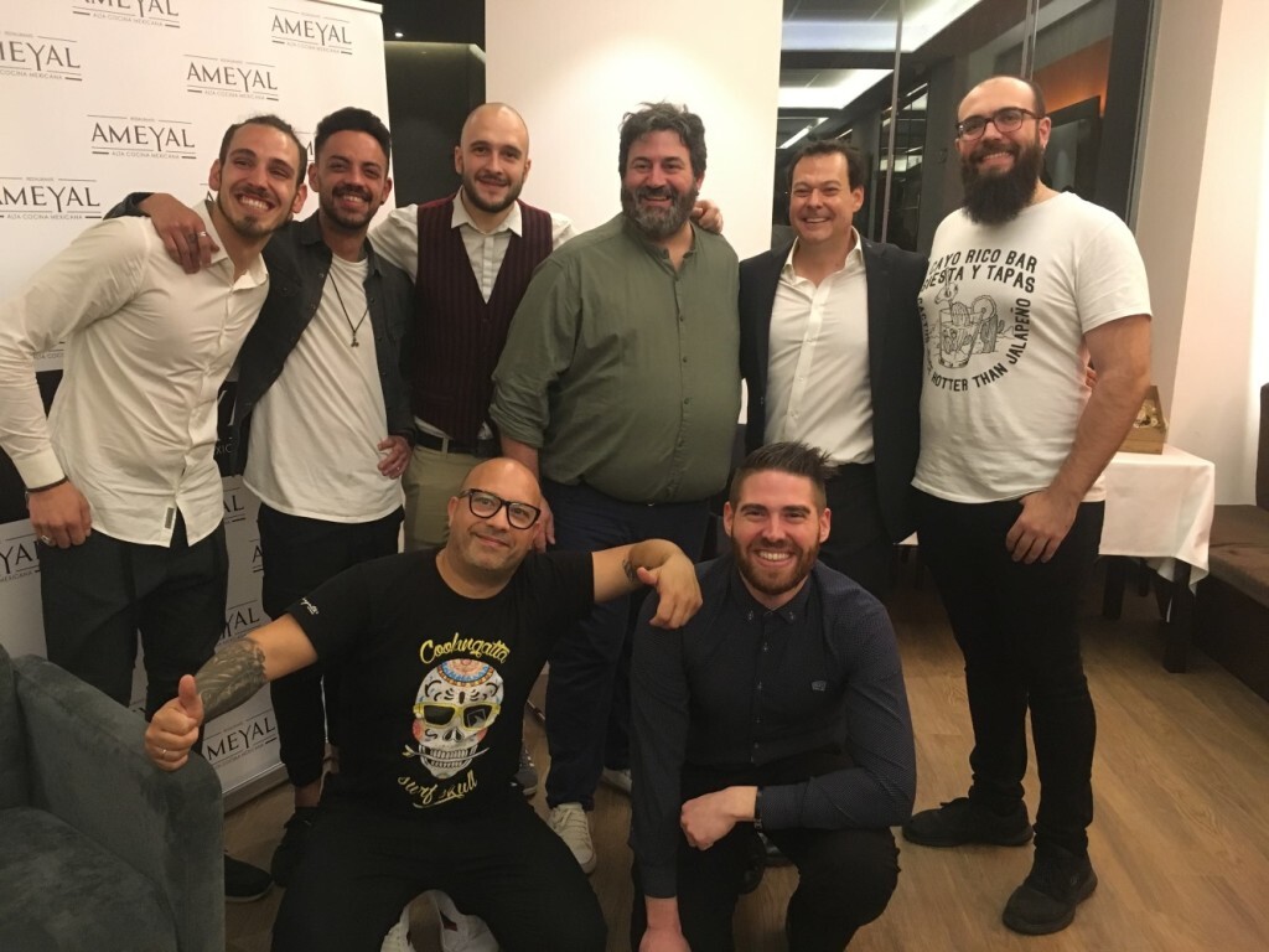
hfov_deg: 61.7
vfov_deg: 48.2
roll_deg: -0.6
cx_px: 634
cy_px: 476
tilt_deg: -11.0
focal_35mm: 29
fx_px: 1063
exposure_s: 1/25
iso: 200
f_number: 2.2
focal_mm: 4.15
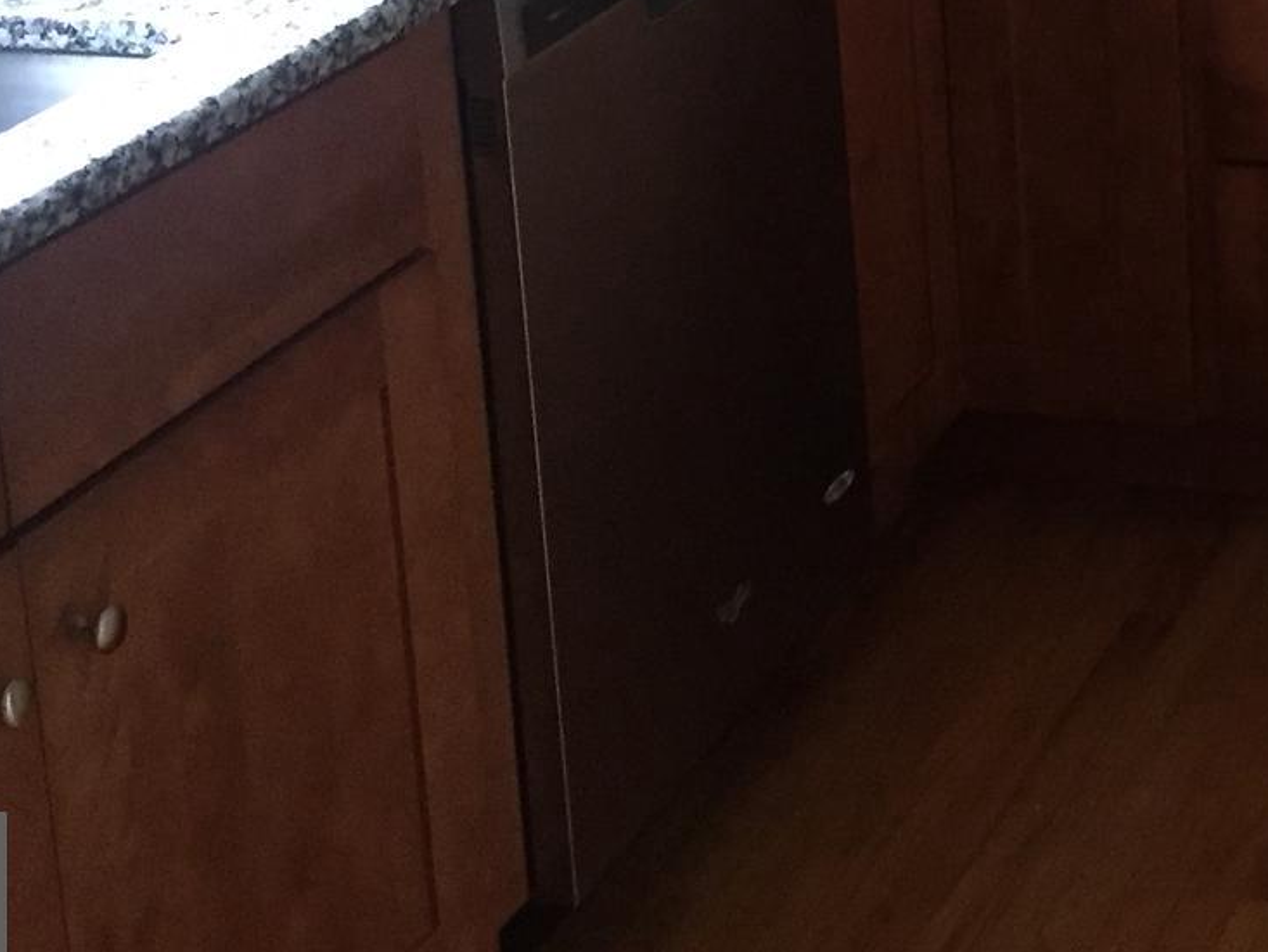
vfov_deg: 16.9
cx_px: 1346
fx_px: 2968
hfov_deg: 22.9
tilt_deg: -11.1
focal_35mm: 81
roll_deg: +1.8
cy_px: -376
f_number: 2.2
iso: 250
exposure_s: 1/24
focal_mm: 4.15
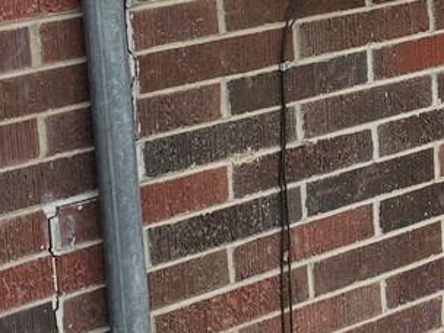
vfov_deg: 11.8
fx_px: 1552
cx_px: 821
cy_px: -143
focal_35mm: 121
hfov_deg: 14.2
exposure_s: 1/541
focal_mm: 6.3
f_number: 1.7
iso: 12
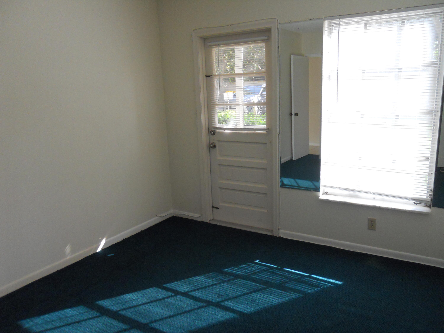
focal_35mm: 28
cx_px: 222
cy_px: 166
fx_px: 359
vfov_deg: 49.7
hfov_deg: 63.4
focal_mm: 5
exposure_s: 1/200
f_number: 2.7
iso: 400
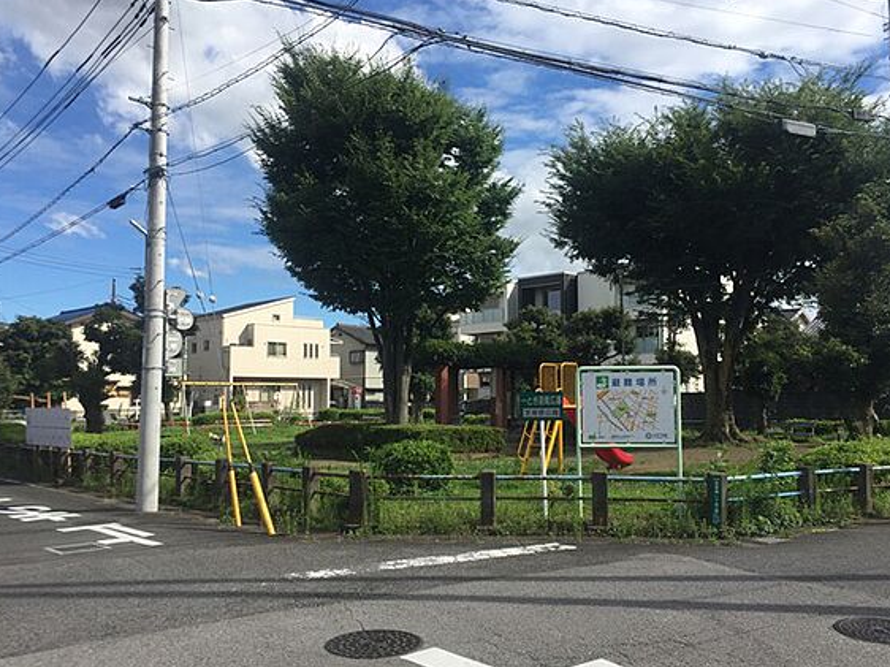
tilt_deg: +2.6
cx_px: 480
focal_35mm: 32
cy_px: 354
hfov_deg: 56.8
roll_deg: -0.8
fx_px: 822
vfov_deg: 44.1
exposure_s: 1/1980
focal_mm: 4.15
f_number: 2.2
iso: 32
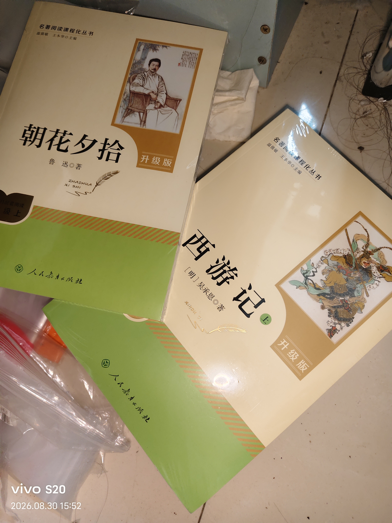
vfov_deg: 73.9
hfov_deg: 58.9
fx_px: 347
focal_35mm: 23
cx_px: 196
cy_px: 262
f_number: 1.88
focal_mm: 5.56
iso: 362
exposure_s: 1/100
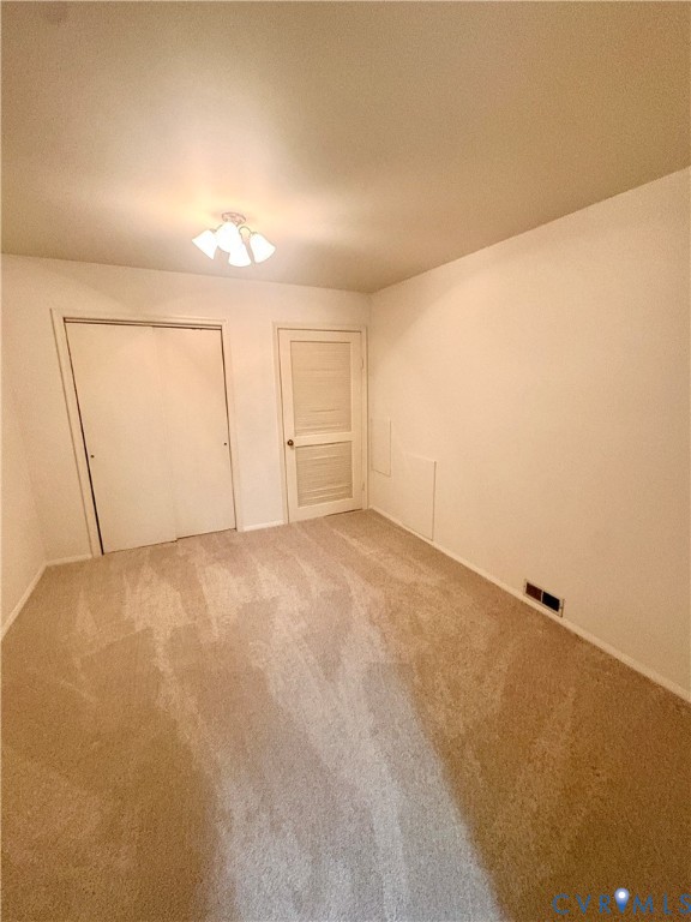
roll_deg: +1.0
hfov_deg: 85.7
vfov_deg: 102.1
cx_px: 346
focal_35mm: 14
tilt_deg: -12.3
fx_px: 373
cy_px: 461
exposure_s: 1/60
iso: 640
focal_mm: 2.22
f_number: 2.2
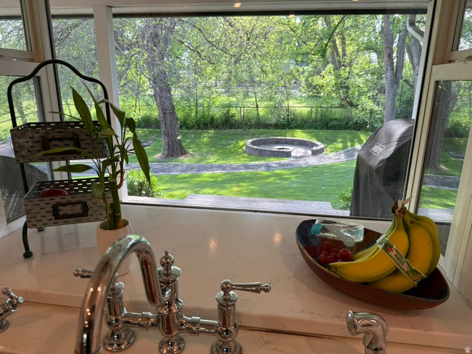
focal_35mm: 24
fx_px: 327
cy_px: 177
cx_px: 236
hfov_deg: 71.6
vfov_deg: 56.8
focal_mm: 6.76
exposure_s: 1/120
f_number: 1.78
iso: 50
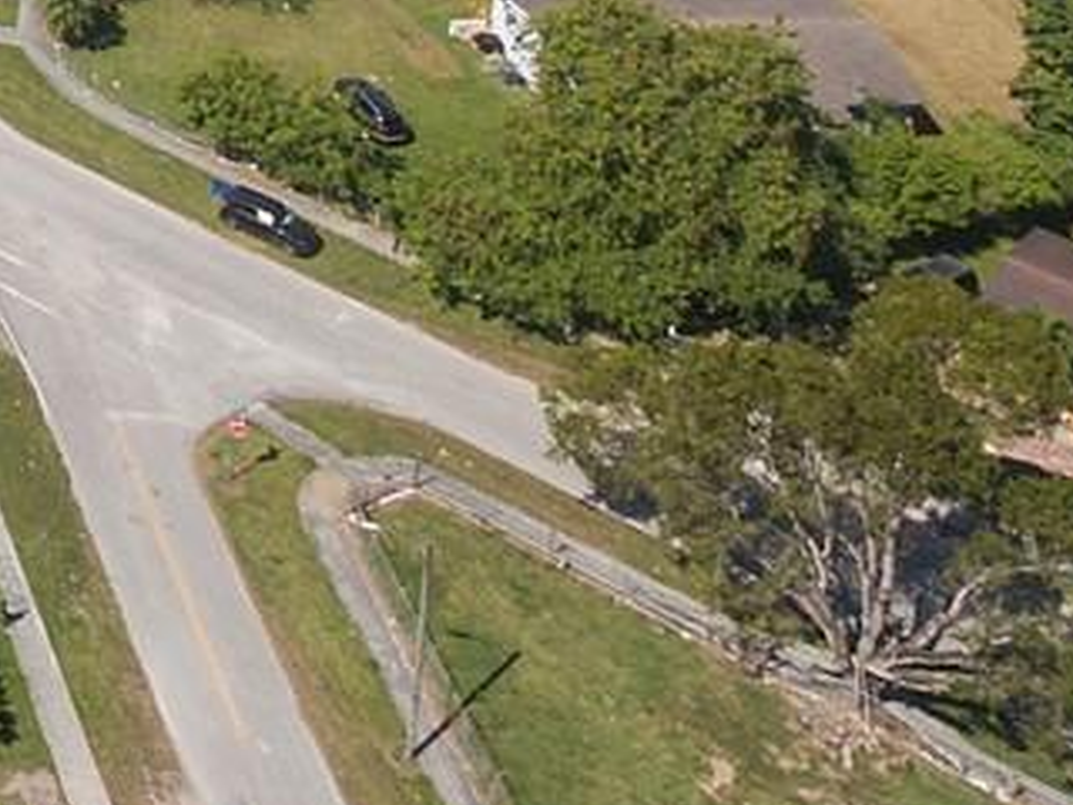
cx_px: -1026
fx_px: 3100
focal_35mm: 100
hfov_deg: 15.8
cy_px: -783
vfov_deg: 12.9
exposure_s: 1/1500
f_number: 2.8
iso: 100
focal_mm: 3.61
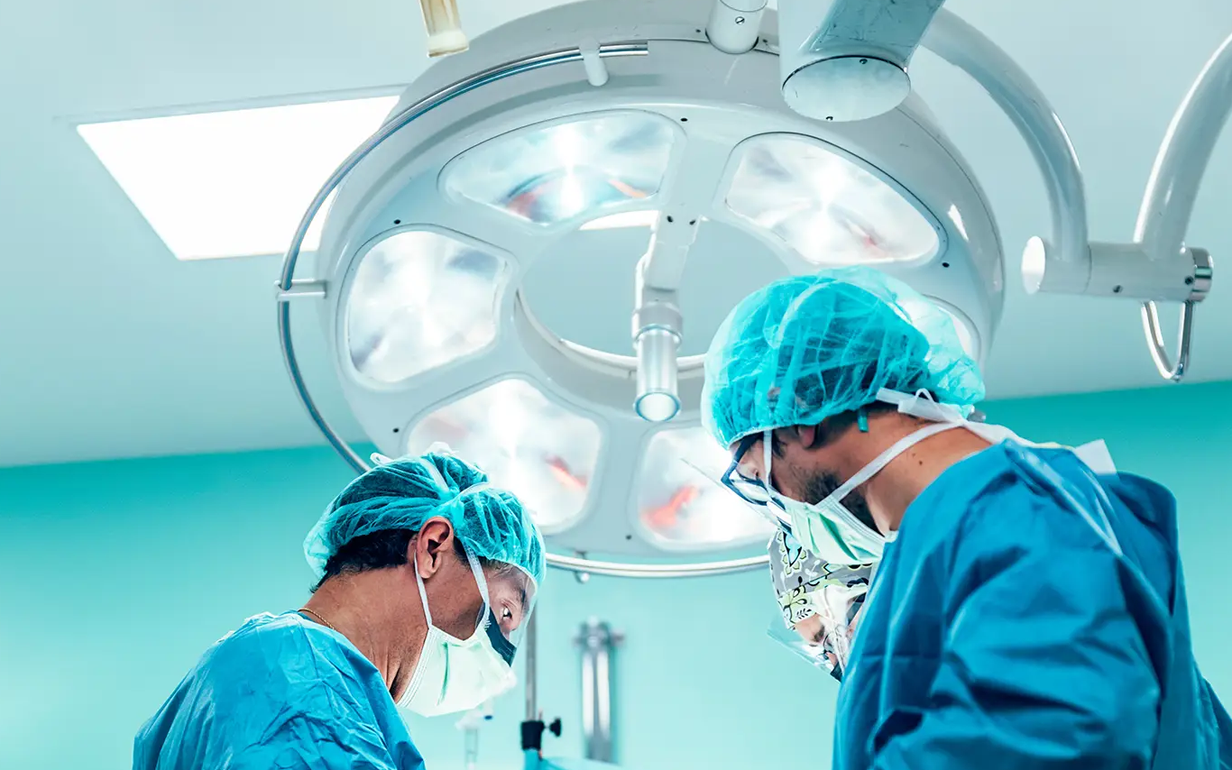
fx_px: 2216
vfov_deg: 19.7
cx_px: 580
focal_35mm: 66
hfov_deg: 31.1
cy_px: 480
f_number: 2.8
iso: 500
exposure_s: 1/200
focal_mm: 52
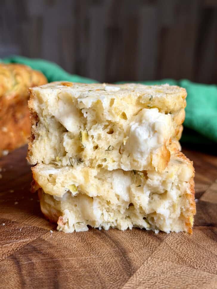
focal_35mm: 48
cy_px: 144
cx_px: 108
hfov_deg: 30.3
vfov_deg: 39.7
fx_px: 401
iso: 64
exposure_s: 1/371
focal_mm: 6.8
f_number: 1.8
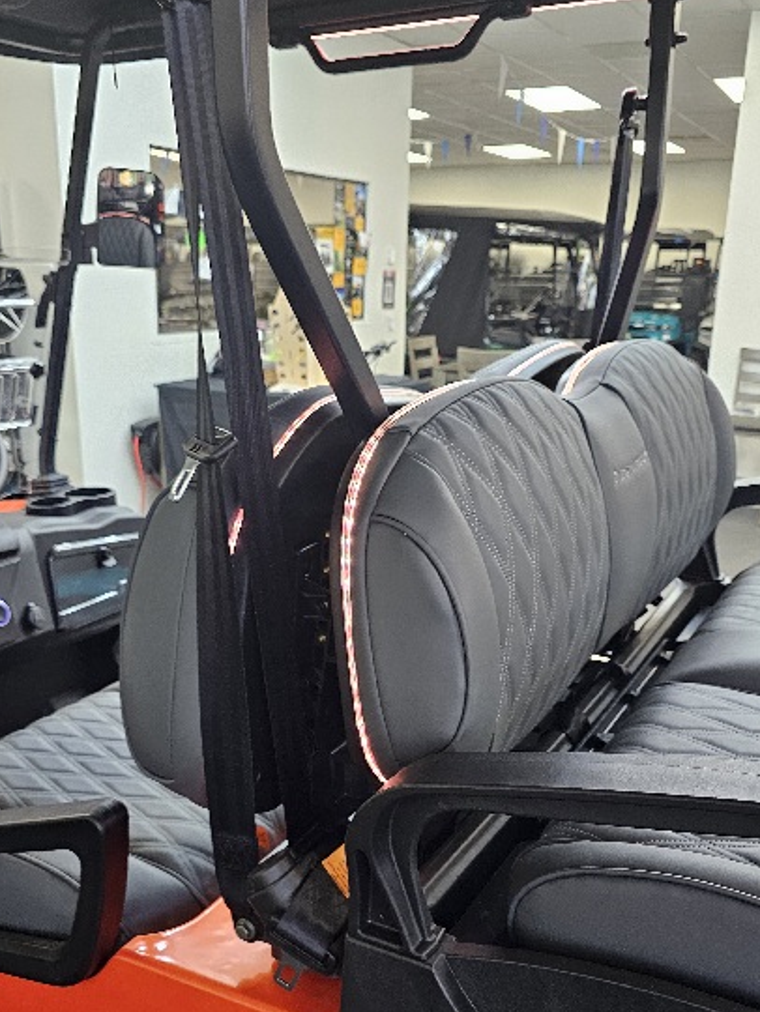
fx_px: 995
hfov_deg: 41.8
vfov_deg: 53.5
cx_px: 382
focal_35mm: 34
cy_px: 614
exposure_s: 1/120
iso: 320
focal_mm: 6.3
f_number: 1.7
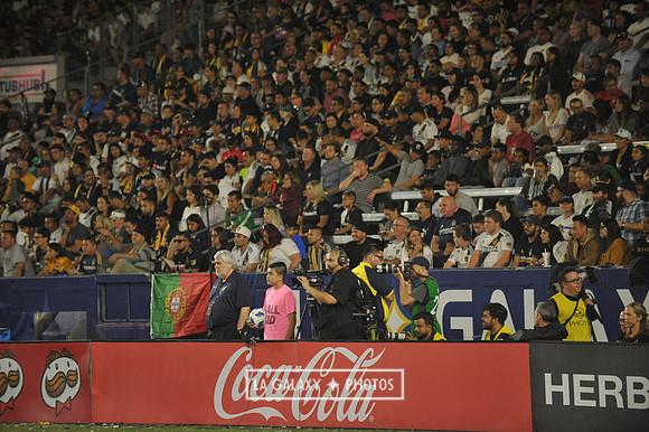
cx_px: 324
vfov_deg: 9.1
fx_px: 2703
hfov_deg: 13.7
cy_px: 216
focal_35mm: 150
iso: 3200
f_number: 3.2
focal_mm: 150
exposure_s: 1/1250
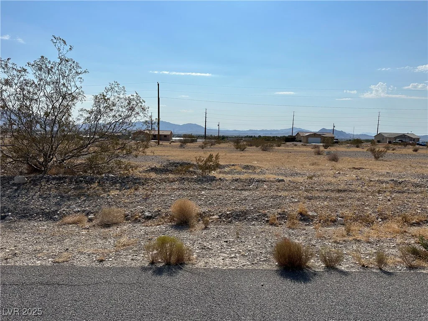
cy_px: 160
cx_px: 214
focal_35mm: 24
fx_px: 297
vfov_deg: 56.8
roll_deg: -1.6
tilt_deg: -6.5
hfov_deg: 71.6
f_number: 1.78
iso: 80
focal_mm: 6.86
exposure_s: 1/13699
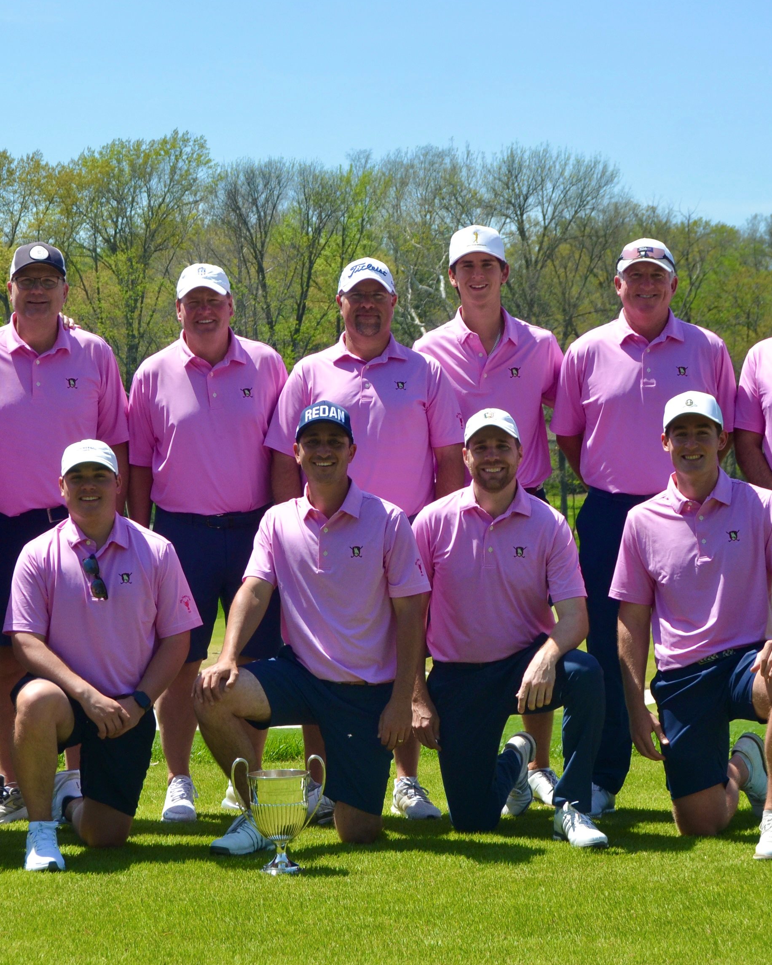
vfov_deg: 18.8
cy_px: 481
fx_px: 2912
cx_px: 276
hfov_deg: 15.1
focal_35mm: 102
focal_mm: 48
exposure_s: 1/1000
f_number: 5.3
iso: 400
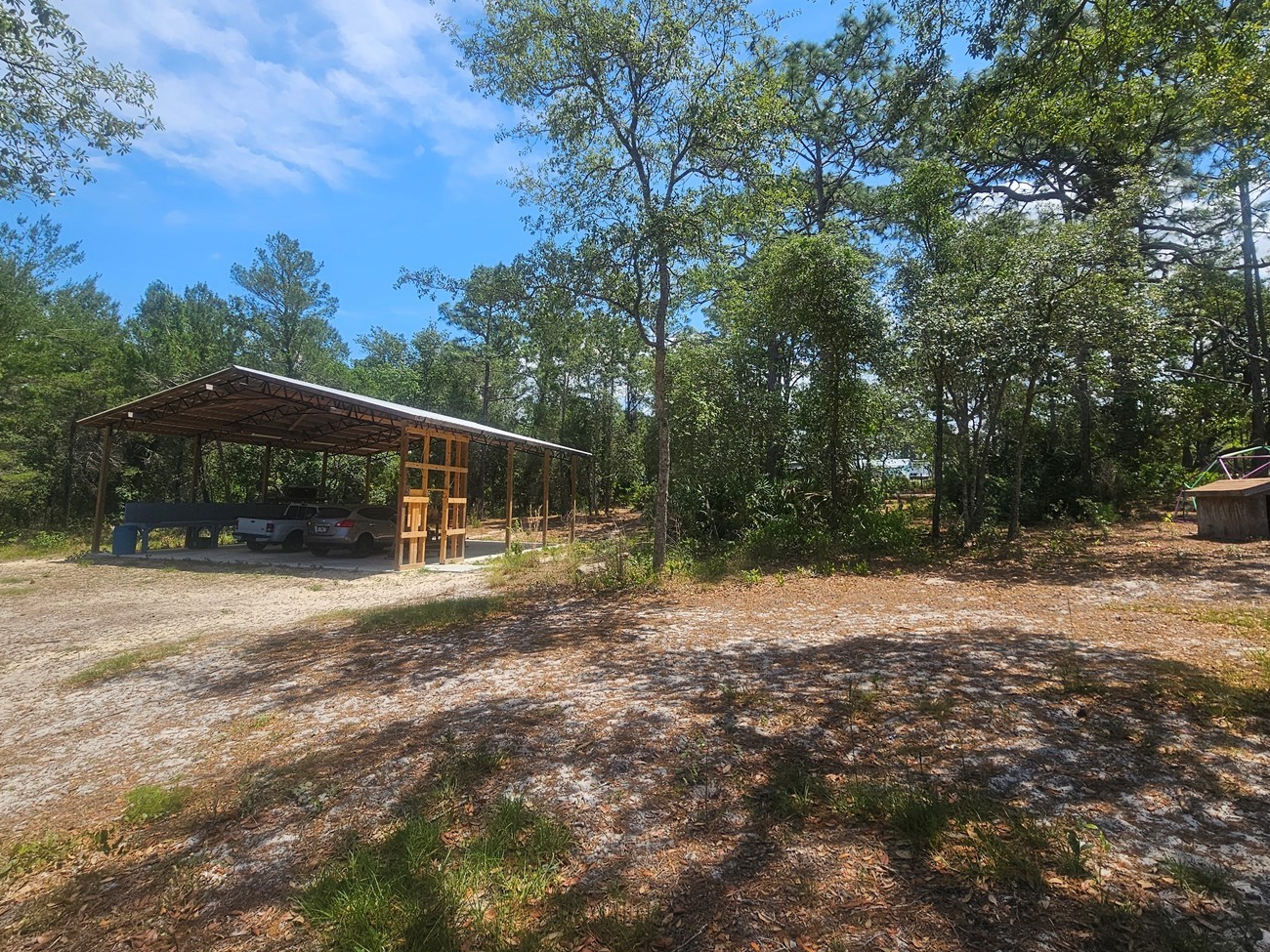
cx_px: 631
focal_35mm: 16
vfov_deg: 77.9
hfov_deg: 94.5
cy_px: 431
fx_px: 587
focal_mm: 2.2
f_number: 2.2
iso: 50
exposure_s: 1/1695
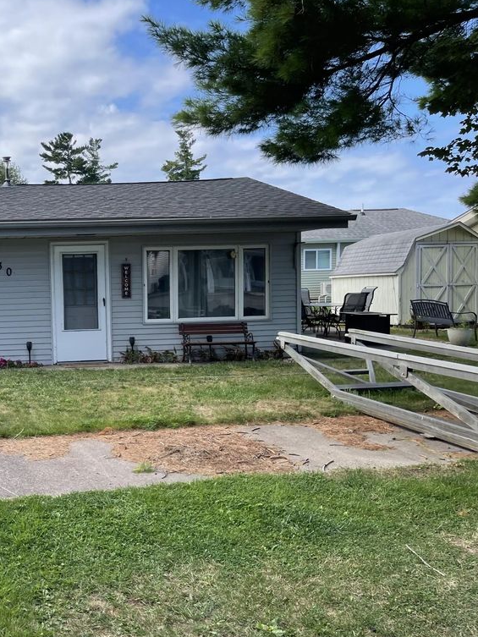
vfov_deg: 54.0
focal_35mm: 34
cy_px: 320
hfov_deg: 39.0
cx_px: 51
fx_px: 626
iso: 32
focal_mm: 5.1
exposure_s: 1/1309
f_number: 1.6
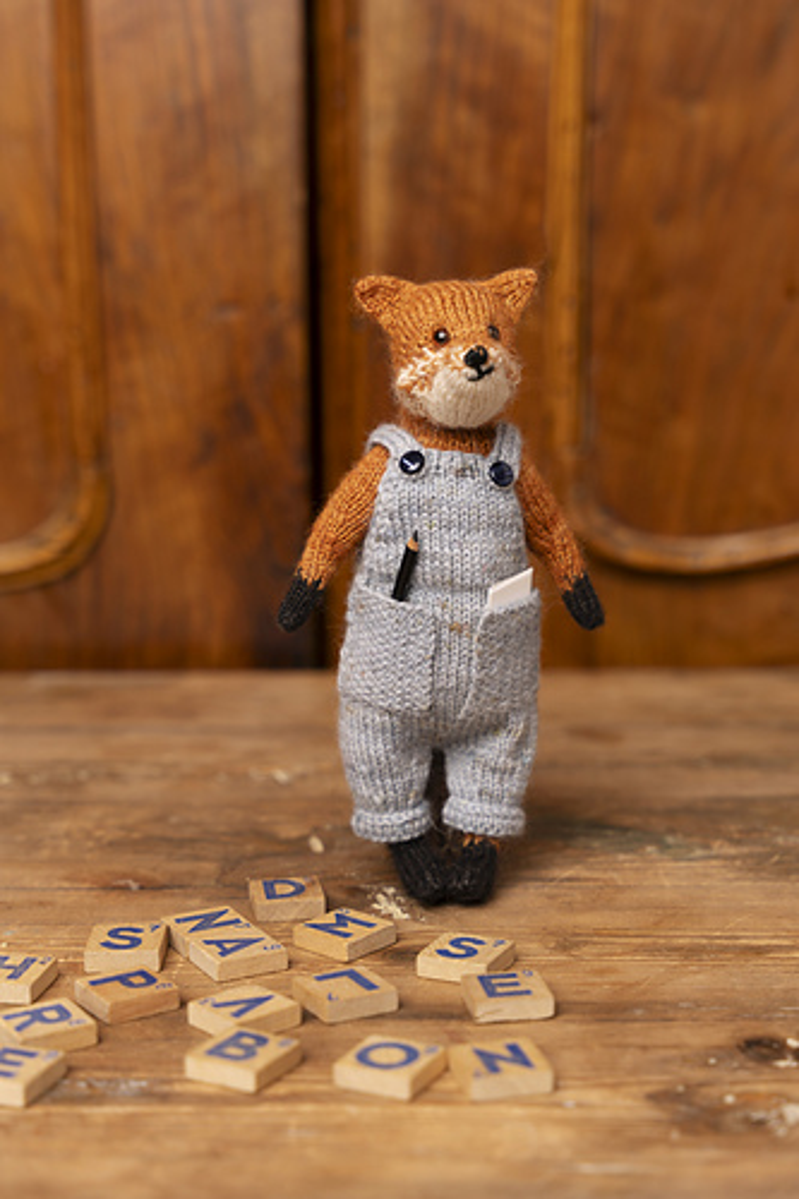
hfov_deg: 19.4
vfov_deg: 28.9
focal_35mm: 70
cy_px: 600
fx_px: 2332
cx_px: 400
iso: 100
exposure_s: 1/250
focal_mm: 70
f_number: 4.5
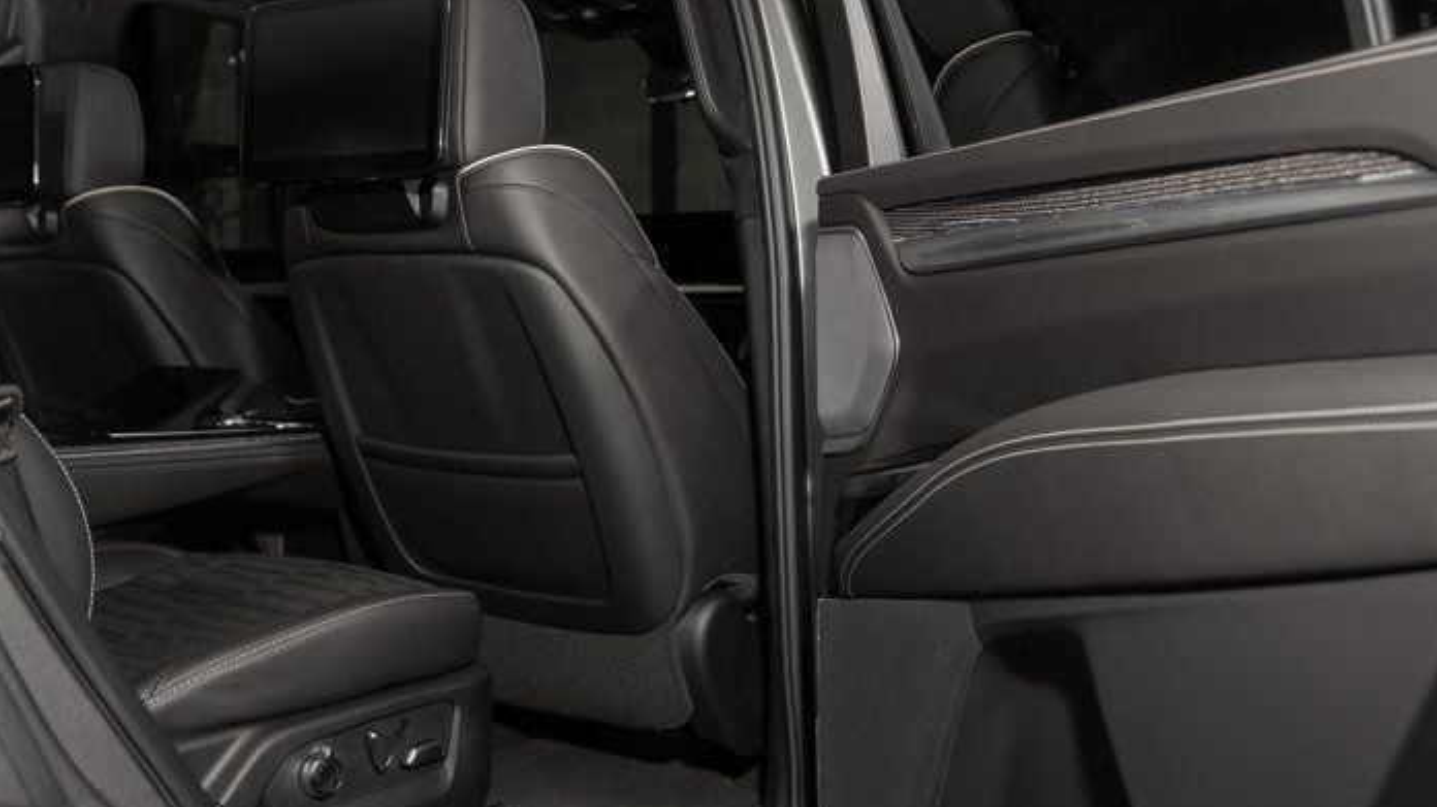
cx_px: 851
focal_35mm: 37
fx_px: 1409
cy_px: 404
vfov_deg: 32.0
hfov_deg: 53.7
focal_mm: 24
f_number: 3.2
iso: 250
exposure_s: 1/50
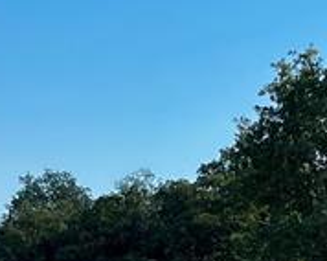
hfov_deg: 13.2
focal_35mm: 146
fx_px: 1411
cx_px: 123
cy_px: 406
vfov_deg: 10.2
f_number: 1.6
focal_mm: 5.1
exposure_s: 1/2463
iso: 50
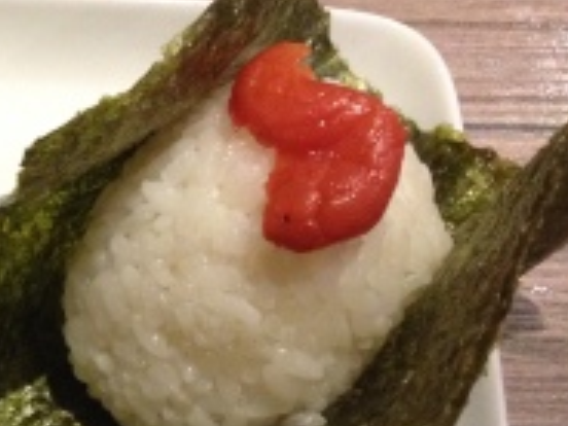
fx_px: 1559
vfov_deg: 15.6
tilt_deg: -57.8
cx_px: -59
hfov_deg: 19.7
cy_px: 224
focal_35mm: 95
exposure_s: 1/20
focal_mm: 4.28
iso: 320
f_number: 2.4
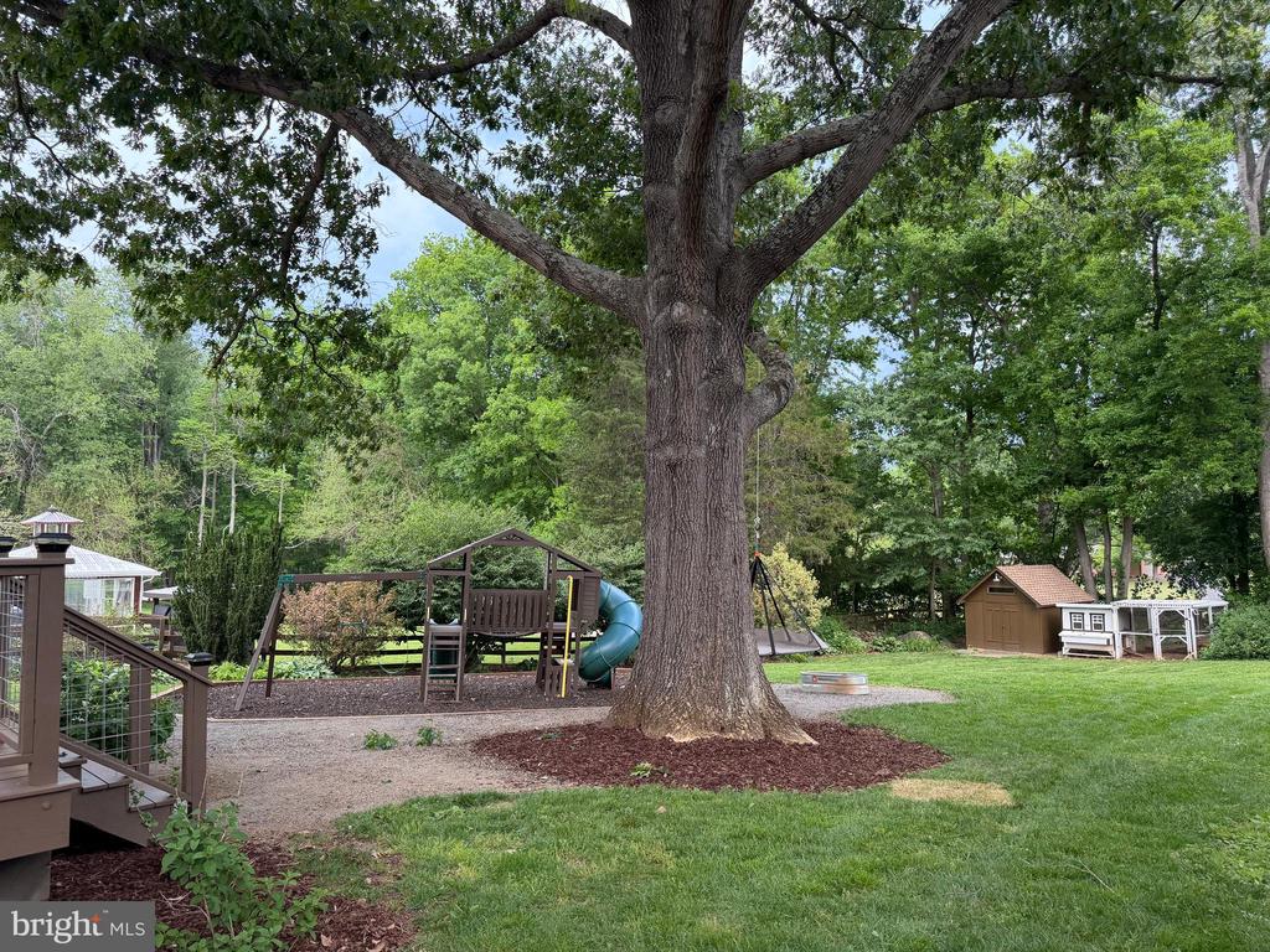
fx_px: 881
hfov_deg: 71.6
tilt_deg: +4.1
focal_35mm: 24
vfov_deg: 56.8
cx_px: 635
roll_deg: +0.4
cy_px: 476
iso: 200
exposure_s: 1/183
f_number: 1.78
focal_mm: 6.76
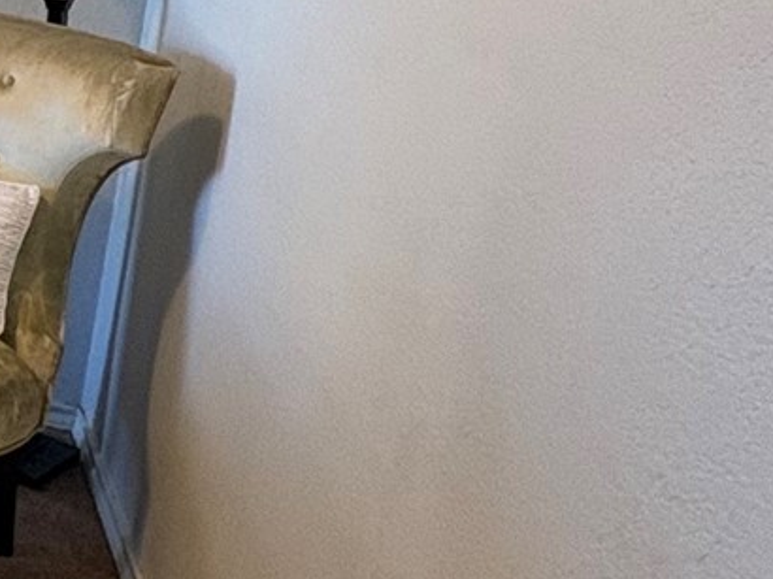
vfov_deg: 20.2
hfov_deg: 18.3
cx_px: -781
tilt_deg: -11.8
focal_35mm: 70
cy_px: -19
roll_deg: -1.8
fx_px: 1562
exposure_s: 1/60
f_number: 2.2
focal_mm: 2.22
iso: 250
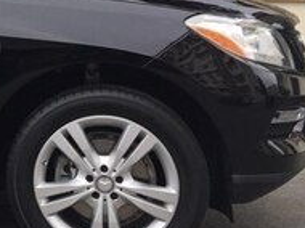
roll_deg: -1.0
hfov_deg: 17.4
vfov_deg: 14.5
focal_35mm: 101
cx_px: -164
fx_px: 889
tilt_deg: -1.4
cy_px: 28
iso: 32
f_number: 2.2
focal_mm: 4.15
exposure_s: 1/100
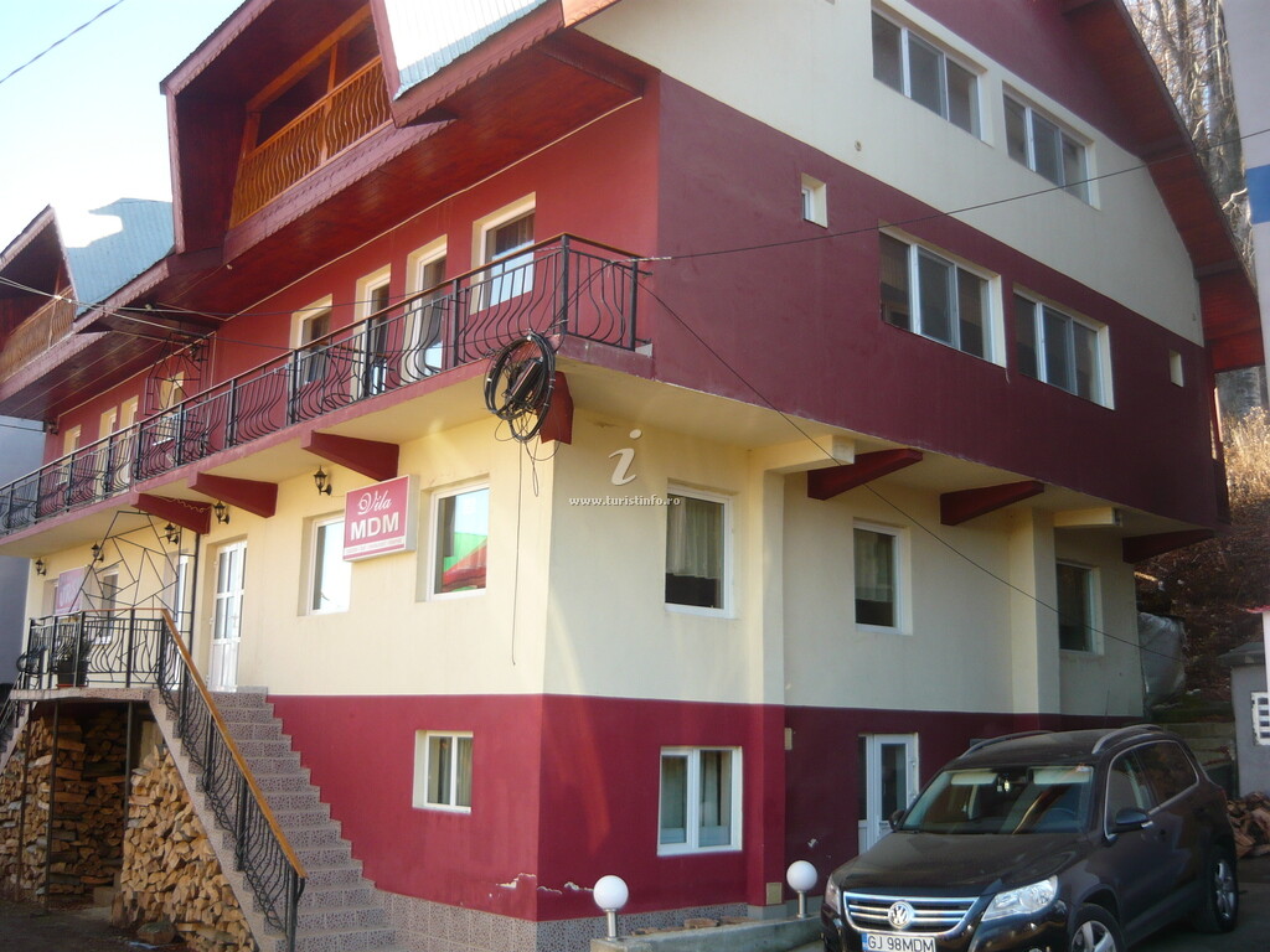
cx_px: 635
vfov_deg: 42.9
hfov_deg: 55.4
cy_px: 476
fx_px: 1211
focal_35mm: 33
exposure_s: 1/125
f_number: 2.8
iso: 100
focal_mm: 5.5
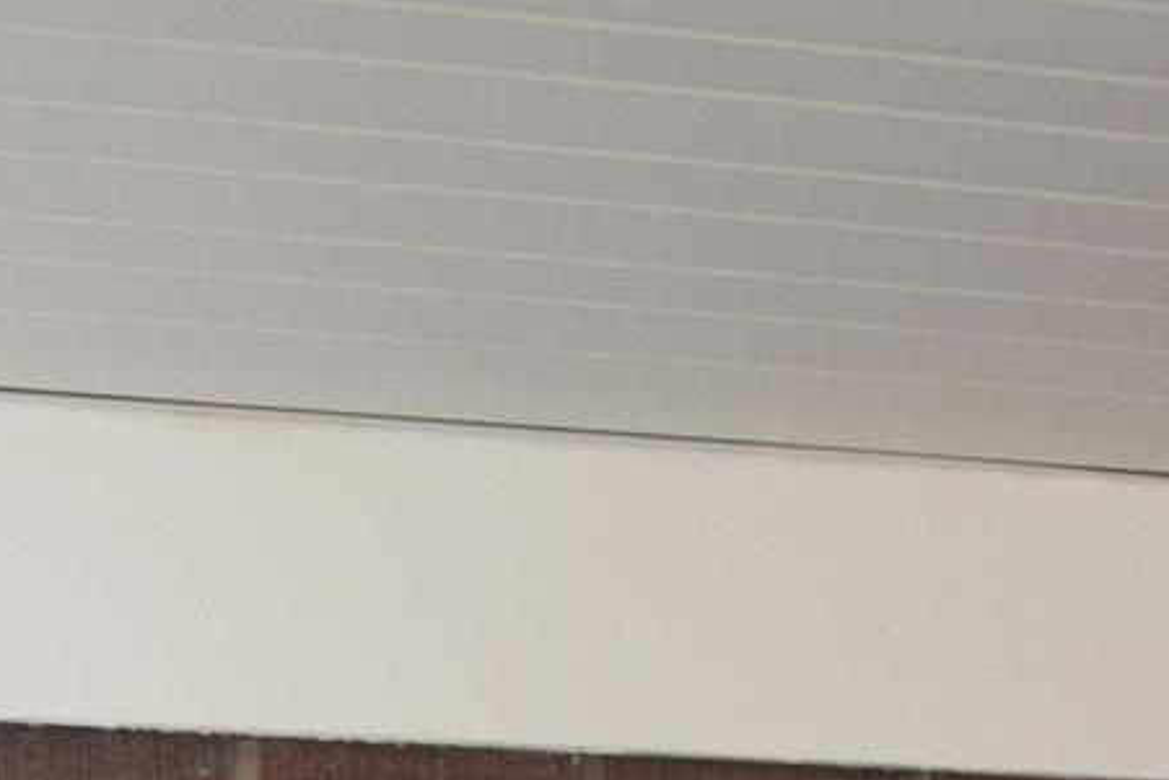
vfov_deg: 6.7
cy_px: 2423
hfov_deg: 9.9
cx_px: 2766
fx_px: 5976
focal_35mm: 184
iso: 400
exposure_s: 1/100
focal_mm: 18
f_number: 5
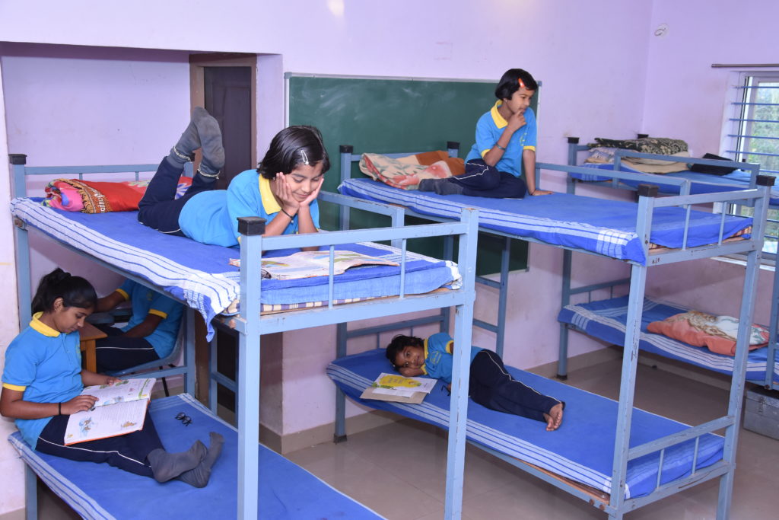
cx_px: 390
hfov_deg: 46.4
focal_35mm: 42
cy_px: 260
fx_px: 909
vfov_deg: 31.9
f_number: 5.6
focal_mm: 28
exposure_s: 1/125
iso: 1000
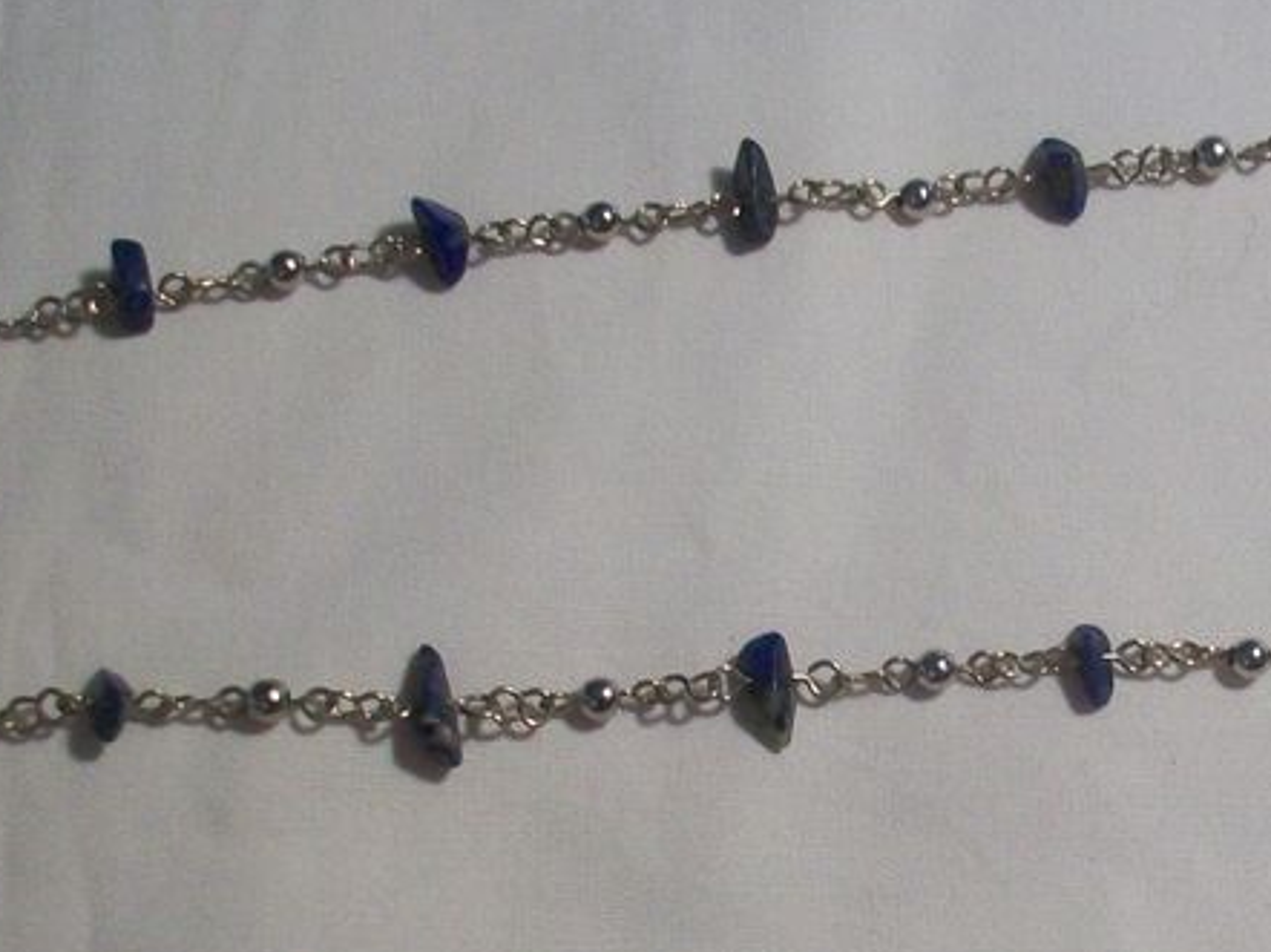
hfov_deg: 25.0
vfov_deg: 19.1
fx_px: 2826
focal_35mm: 77
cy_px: 509
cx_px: 981
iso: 160
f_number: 2.8
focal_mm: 5.7
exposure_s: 1/50
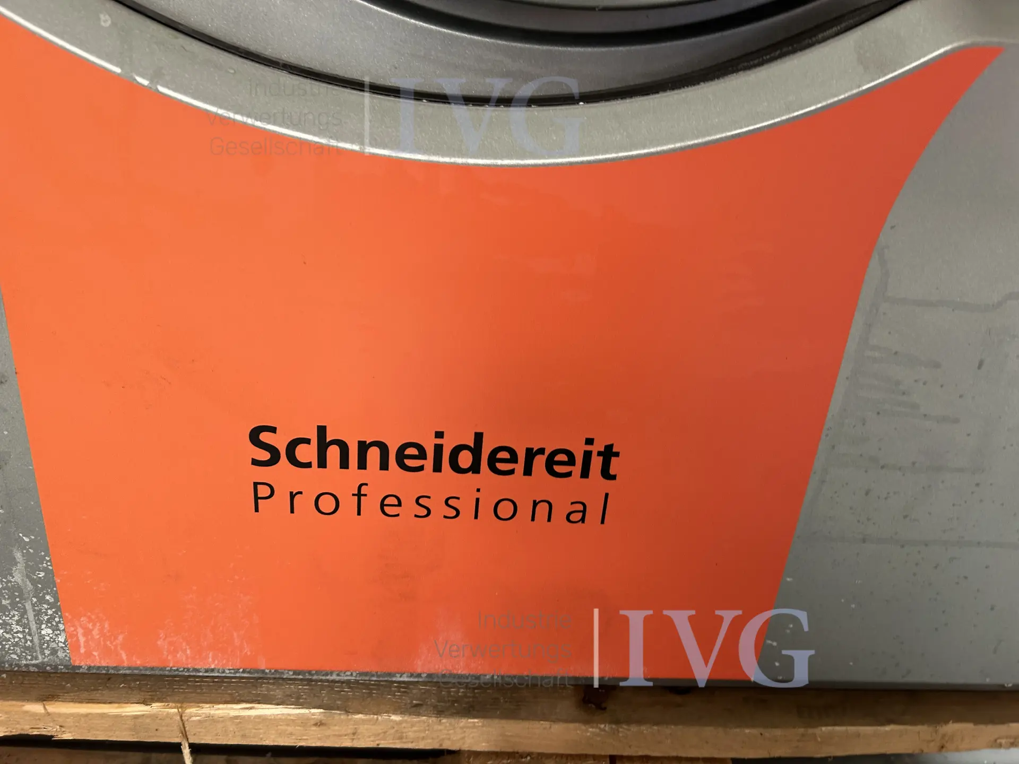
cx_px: 510
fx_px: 765
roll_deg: -4.4
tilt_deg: -25.1
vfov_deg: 53.1
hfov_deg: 67.3
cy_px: 382
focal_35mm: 26
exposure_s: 1/70
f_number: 1.5
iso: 125
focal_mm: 5.7
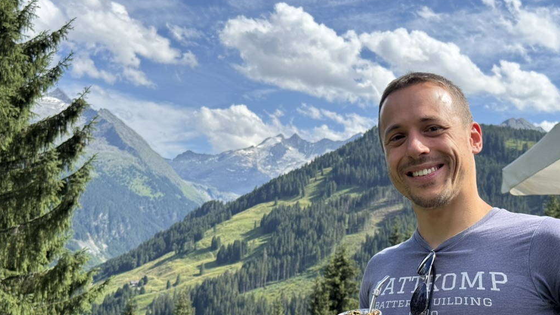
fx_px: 787
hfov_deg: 39.2
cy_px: 197
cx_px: 281
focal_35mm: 53
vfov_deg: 22.6
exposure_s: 1/4049
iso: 64
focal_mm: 6.76
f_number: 1.78
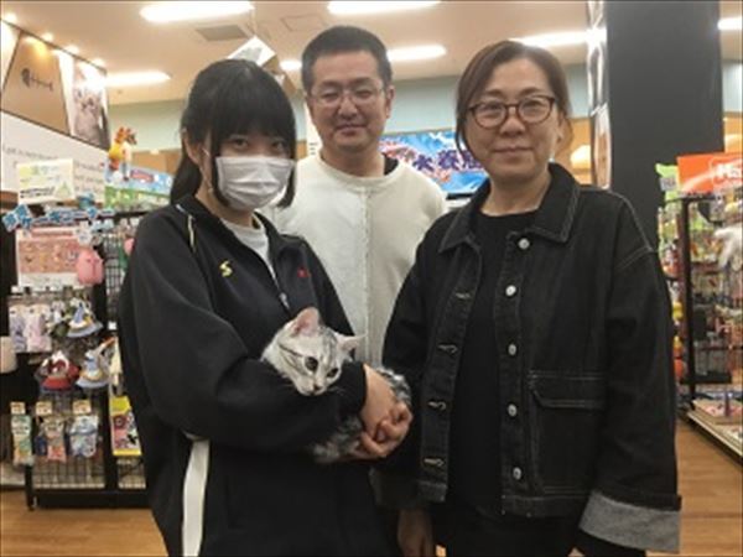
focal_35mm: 31
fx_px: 665
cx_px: 372
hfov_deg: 58.4
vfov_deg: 45.4
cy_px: 278
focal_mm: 3.3
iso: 80
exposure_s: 1/30
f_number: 2.4
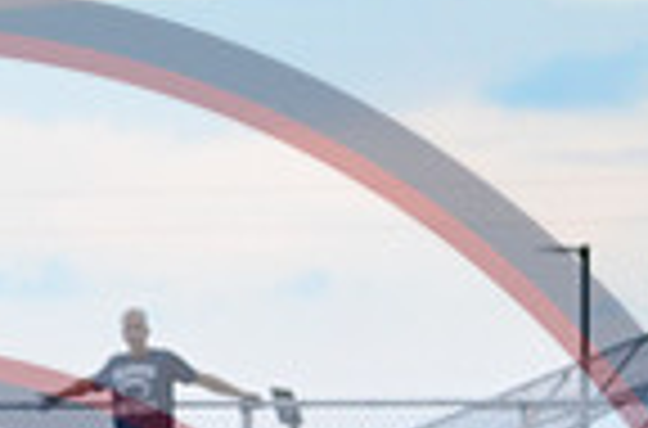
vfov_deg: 1.9
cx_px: -148
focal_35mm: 702
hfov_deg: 2.9
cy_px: 829
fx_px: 12595
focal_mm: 116
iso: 3200
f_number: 4.8
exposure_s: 1/500
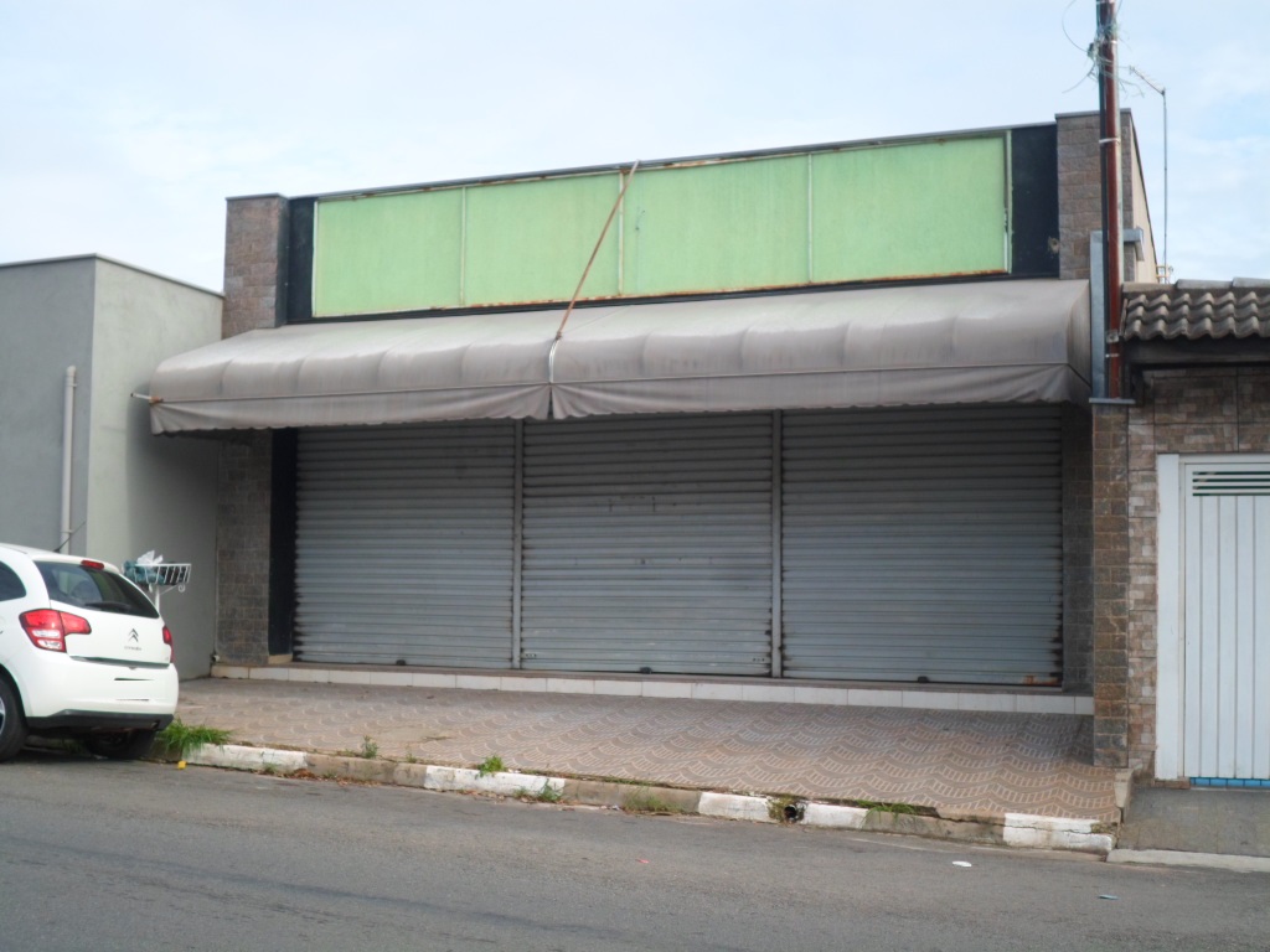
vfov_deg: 33.6
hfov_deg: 43.9
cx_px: 635
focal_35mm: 43
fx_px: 1578
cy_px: 476
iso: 80
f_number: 3.2
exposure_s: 1/350
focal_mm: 7.8
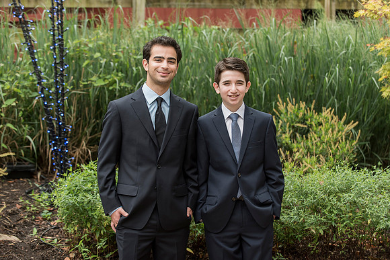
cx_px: 195
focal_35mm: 92
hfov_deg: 22.2
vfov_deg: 14.9
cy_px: 128
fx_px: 992
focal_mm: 90
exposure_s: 1/640
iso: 400
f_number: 3.5
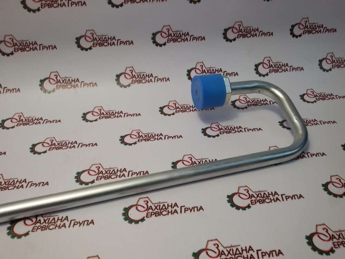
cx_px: 172
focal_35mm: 31
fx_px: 309
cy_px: 130
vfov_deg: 45.4
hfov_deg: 58.4
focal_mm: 2.93
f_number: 2.4
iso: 50
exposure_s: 1/100
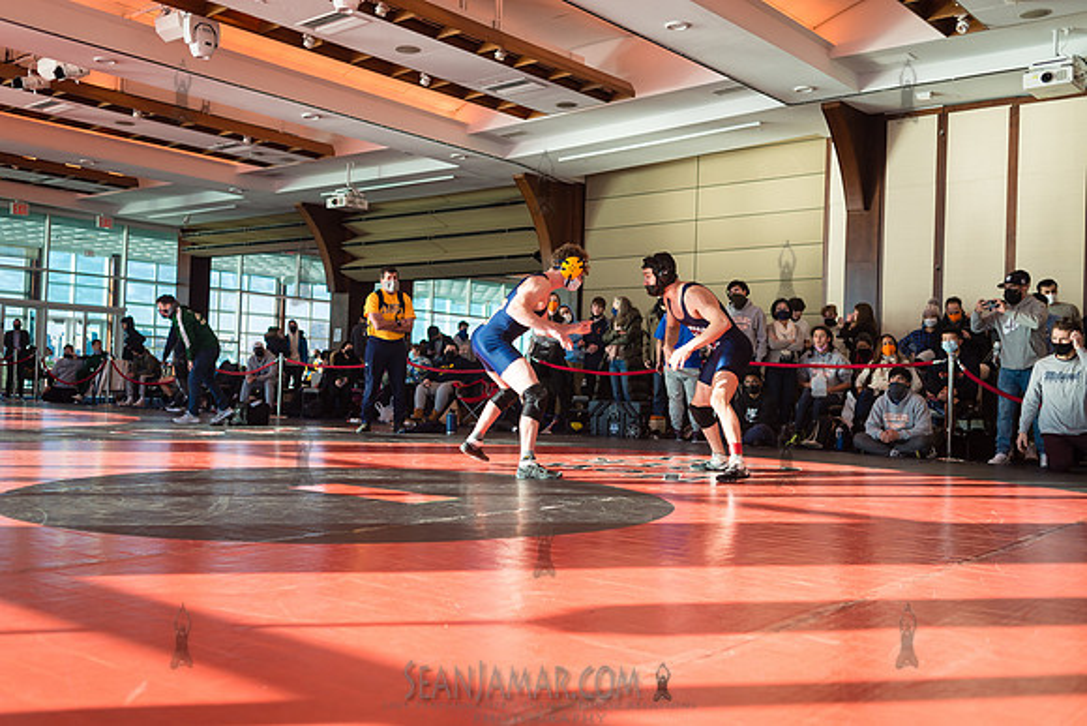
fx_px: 1057
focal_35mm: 35
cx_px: 544
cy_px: 363
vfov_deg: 37.9
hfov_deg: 54.4
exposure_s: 1/400
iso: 400
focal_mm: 35
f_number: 3.5
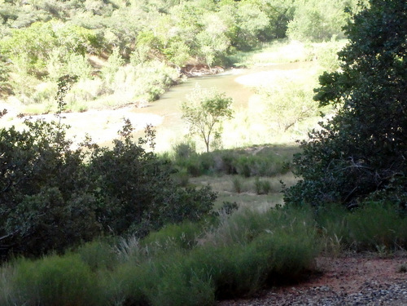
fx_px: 988
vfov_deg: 17.6
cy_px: 153
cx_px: 204
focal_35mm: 84
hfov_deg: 23.3
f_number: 4.4
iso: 2000
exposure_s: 1/1250
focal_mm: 15.1
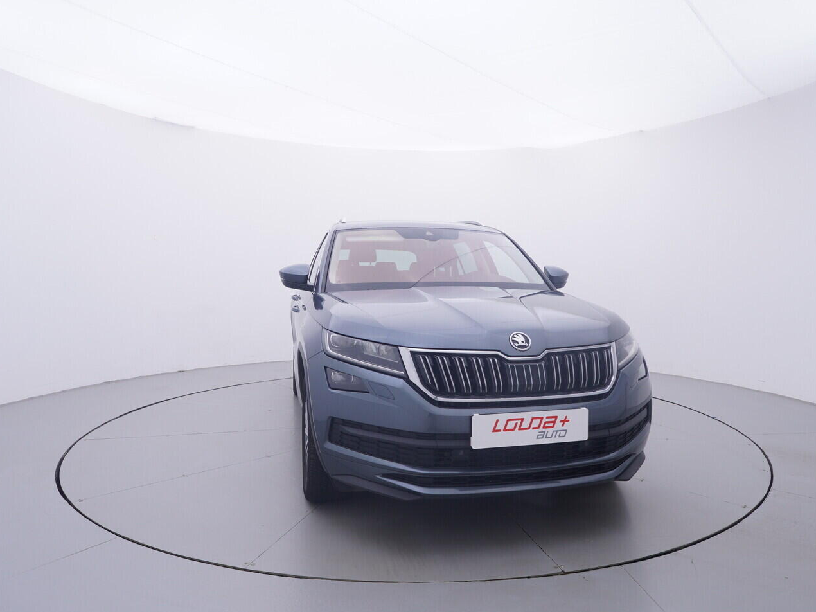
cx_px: 423
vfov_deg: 55.7
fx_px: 578
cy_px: 308
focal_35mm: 25
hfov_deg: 70.4
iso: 200
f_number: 5
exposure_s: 1/80
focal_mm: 15
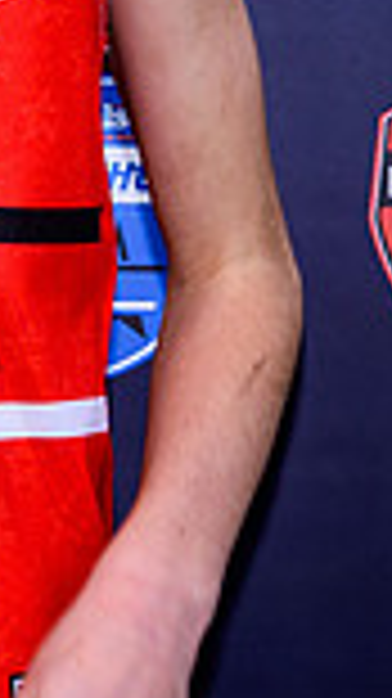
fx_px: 6145
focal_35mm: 332
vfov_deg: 6.5
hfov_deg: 3.6
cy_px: -119
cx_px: -326
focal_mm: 42
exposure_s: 1/160
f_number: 5.6
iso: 100
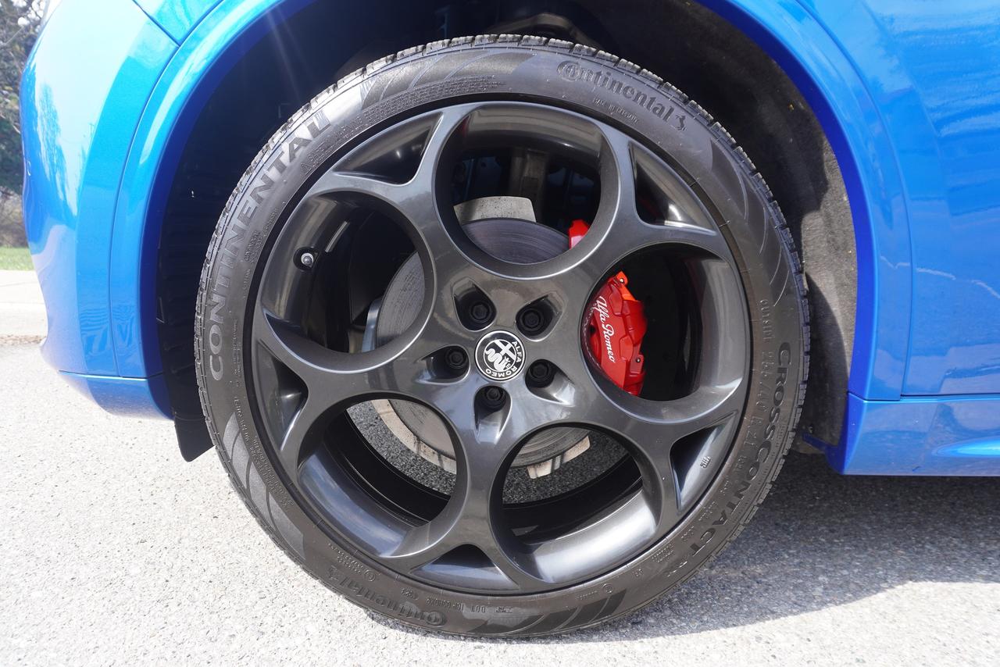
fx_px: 667
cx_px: 500
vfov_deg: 53.2
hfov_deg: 73.7
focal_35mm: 24
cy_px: 334
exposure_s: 1/160
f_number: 5
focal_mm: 16
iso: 160
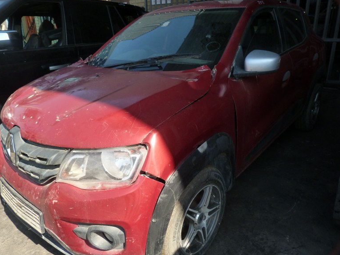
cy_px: 127
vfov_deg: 53.1
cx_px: 168
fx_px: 255
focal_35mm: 26
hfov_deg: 67.3
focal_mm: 4.5
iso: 125
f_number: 4
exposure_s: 1/200
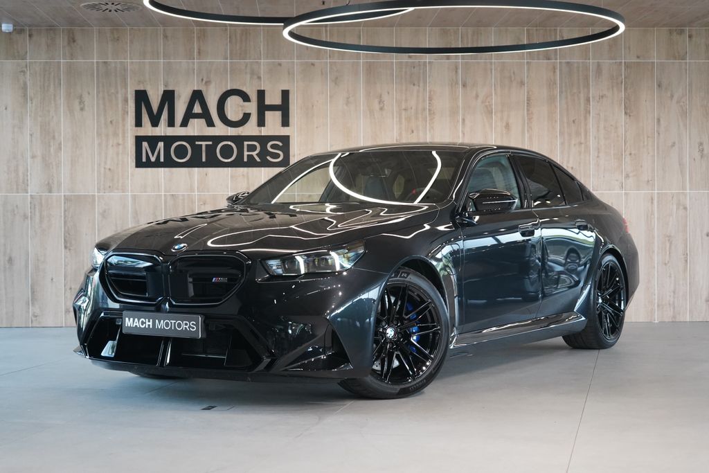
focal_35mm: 63
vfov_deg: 21.6
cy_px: 236
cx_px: 354
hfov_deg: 31.9
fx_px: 1241
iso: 5000
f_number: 5.6
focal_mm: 63
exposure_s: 1/160
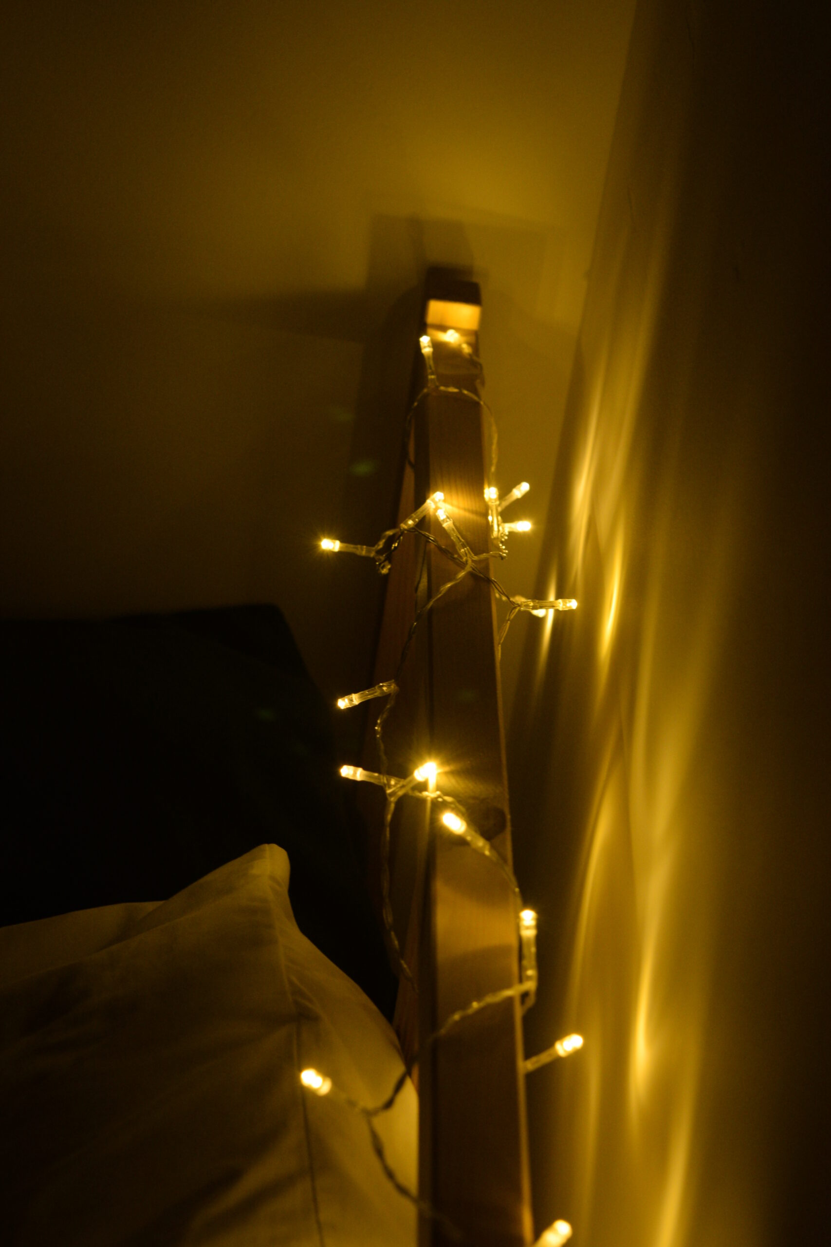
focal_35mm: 82
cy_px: 624
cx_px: 416
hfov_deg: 16.6
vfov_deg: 24.6
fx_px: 2856
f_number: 5.6
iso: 800
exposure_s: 1/15
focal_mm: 55
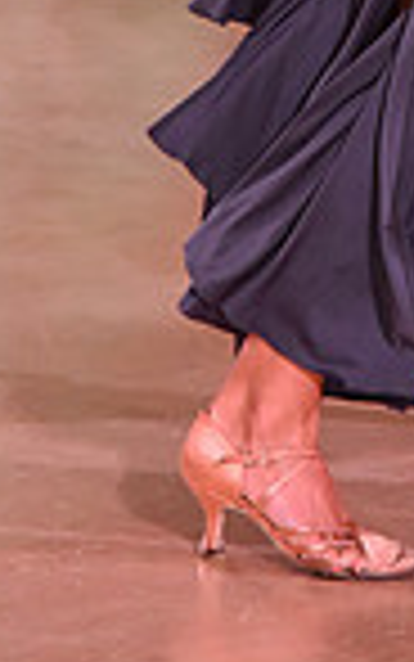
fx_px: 7611
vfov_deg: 4.9
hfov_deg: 3.1
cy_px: -486
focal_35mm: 422
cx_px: 664
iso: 2500
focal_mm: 105
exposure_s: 1/400
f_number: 6.3
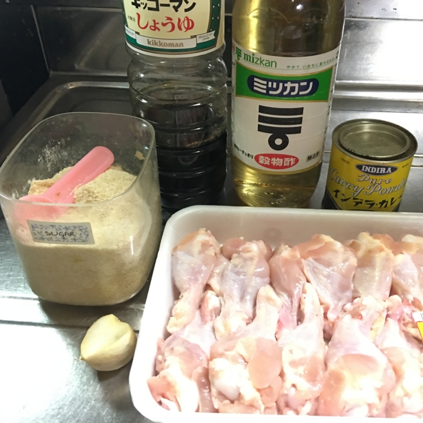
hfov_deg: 47.1
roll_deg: +0.0
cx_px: 236
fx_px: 484
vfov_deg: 47.2
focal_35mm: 35
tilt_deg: -37.8
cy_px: 208
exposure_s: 1/4
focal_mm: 4.15
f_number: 2.2
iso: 64
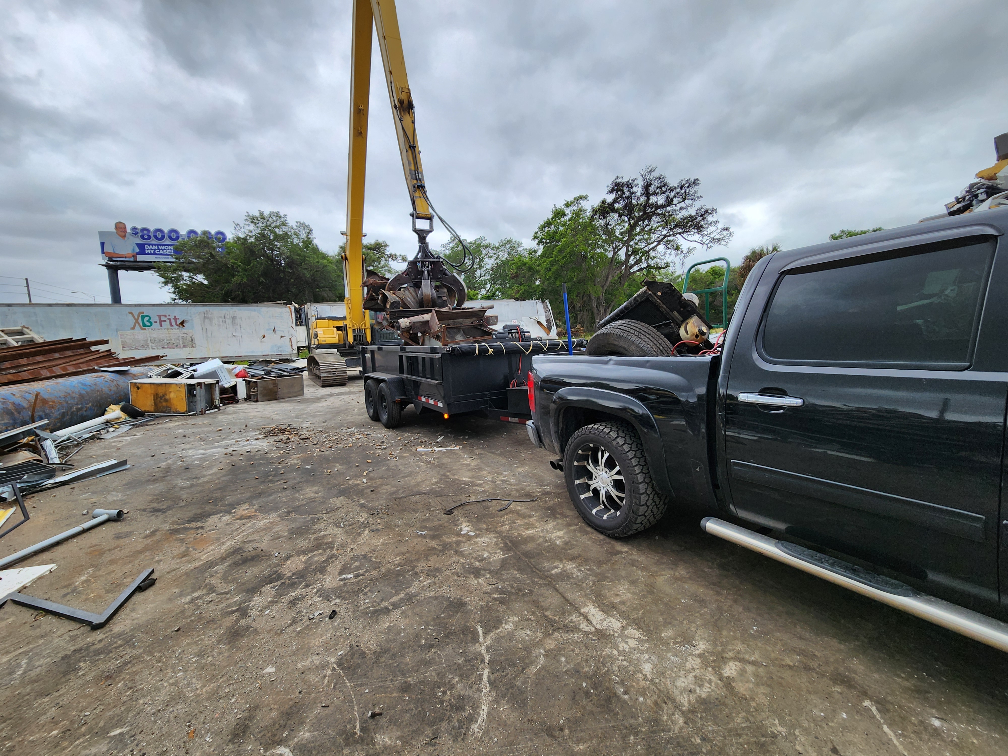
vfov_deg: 89.9
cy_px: 378
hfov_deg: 106.2
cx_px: 504
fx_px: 379
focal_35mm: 13
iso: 50
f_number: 2.2
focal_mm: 2.2
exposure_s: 1/611
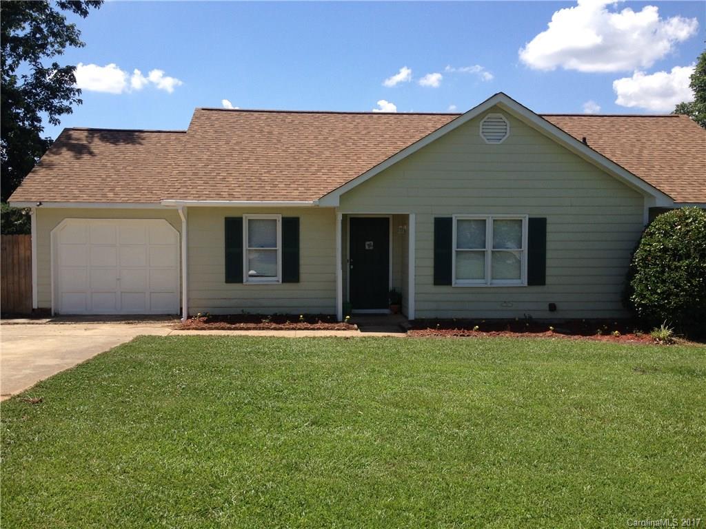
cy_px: 264
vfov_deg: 40.7
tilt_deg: -4.3
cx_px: 353
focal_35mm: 35
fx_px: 714
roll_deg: +0.6
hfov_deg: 52.6
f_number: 2.4
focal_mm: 4.28
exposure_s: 1/1453
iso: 50
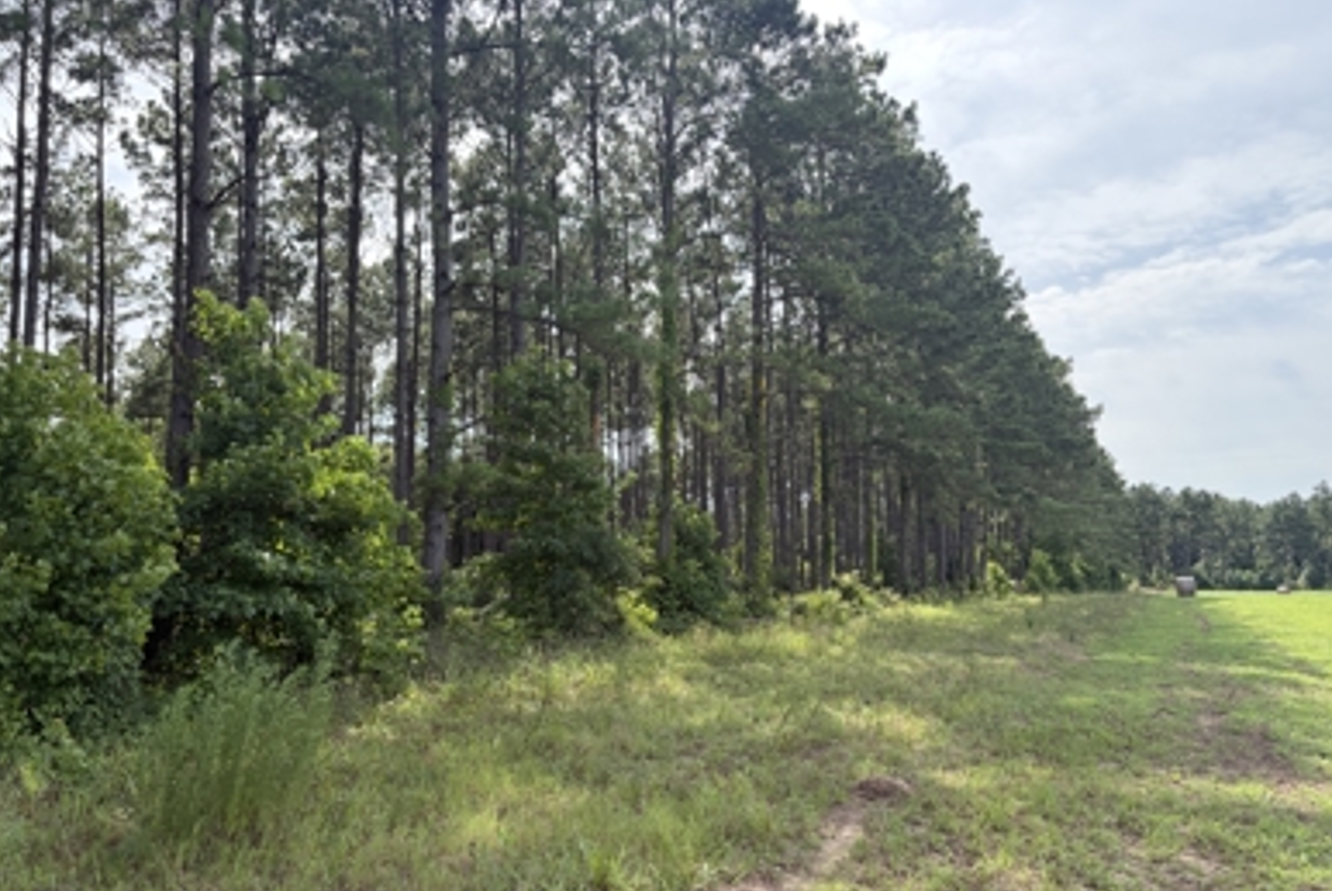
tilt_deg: +7.0
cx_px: 676
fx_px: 1037
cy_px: 449
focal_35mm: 28
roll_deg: +2.1
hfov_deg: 65.4
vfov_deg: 46.5
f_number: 1.6
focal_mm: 5.96
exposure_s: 1/1155
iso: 64
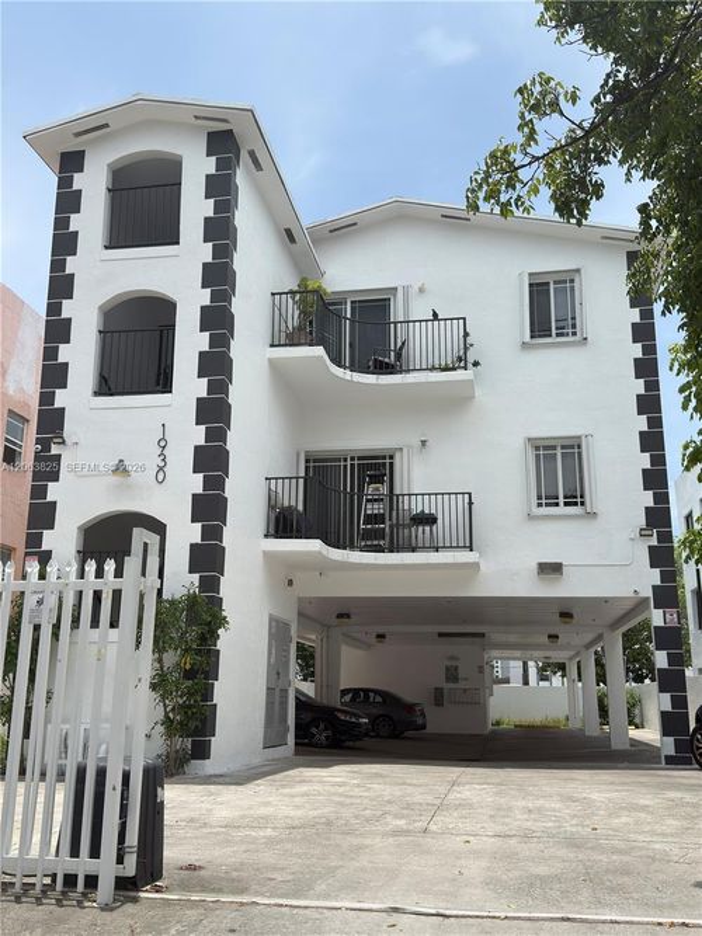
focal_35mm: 34
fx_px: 920
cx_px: 351
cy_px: 468
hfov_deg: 41.8
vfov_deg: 54.0
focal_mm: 6.76
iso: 64
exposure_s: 1/5464
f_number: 1.78
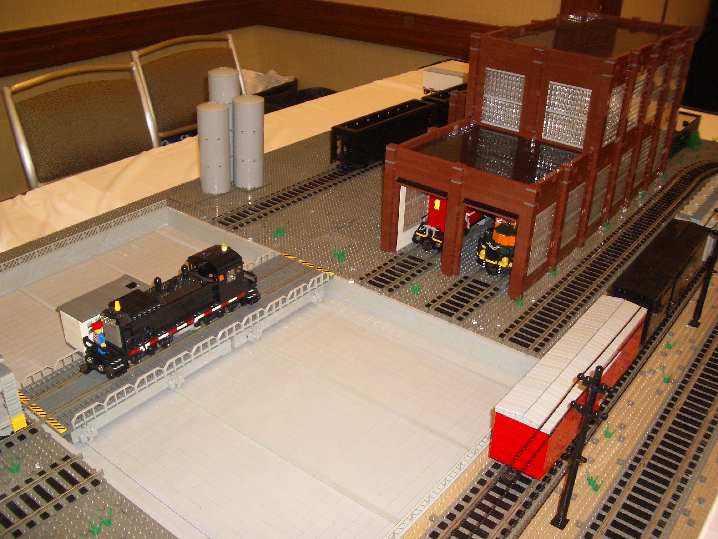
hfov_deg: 52.6
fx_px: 726
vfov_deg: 40.7
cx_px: 359
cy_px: 270
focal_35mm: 35
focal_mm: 5.8
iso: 100
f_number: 2.6
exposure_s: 1/60
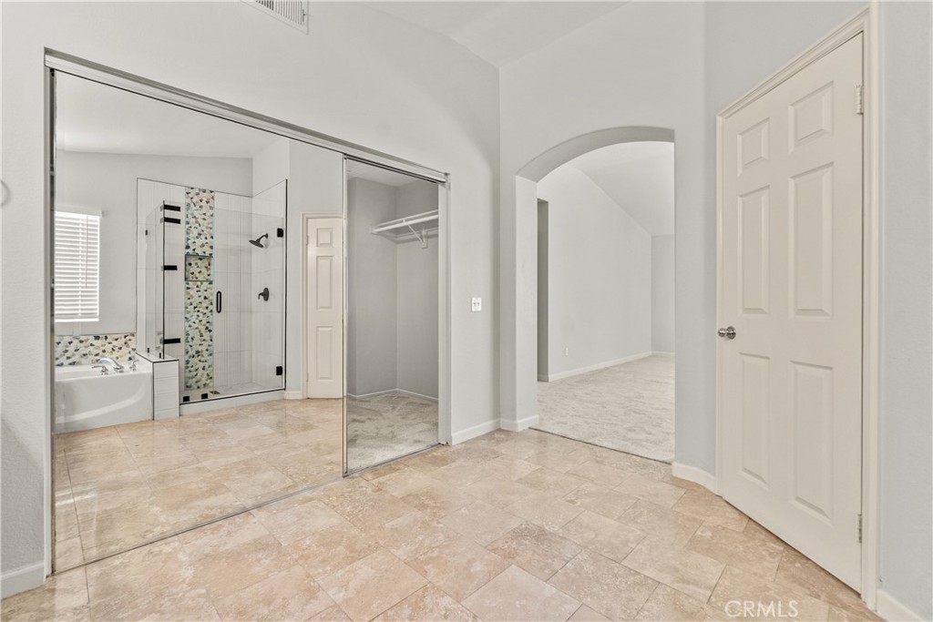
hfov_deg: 100.4
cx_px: 466
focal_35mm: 15
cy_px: 311
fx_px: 389
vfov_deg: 77.3
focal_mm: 10
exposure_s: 1/3
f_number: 8
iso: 400
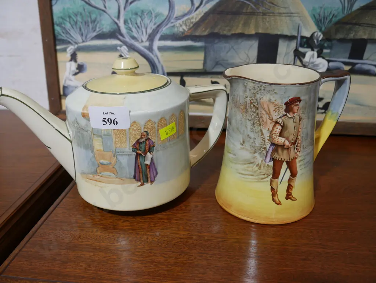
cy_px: 142
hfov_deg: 56.8
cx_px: 188
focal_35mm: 32
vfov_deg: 44.2
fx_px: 348
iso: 320
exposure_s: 1/60
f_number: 4.5
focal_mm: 16
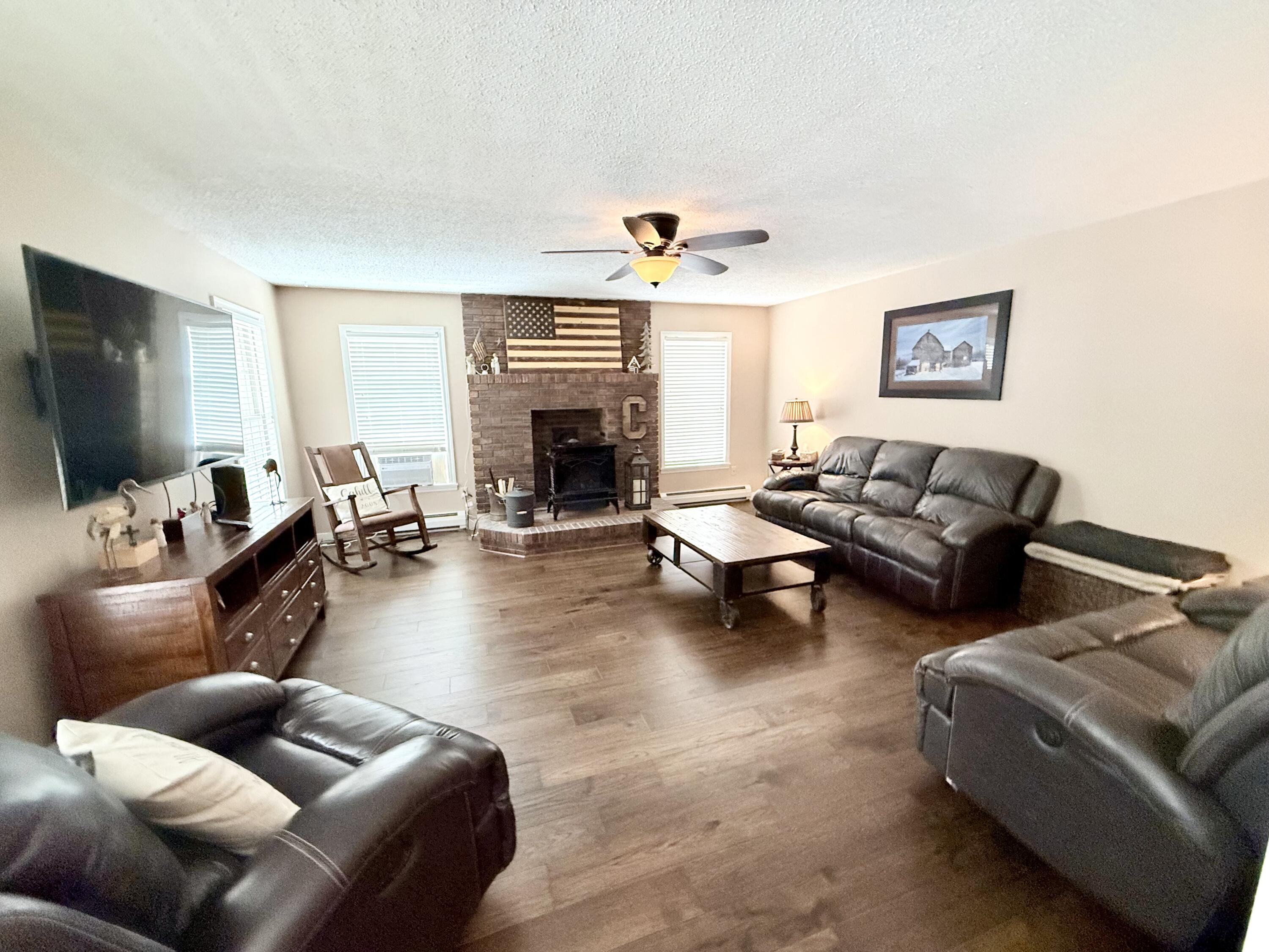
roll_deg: +0.6
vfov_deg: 85.7
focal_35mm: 14
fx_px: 513
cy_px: 476
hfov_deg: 102.1
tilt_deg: -8.1
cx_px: 634
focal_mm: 2.22
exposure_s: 1/120
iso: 640
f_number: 2.2
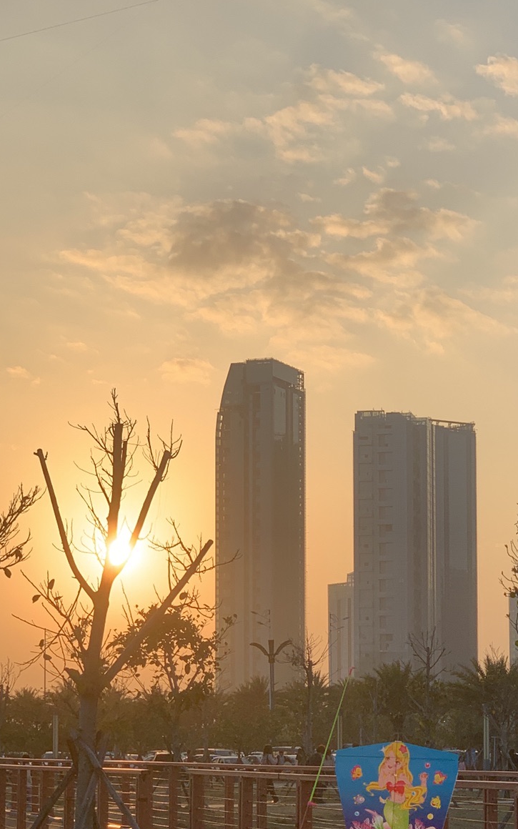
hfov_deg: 13.7
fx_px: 2146
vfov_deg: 21.7
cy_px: 615
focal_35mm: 95
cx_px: 439
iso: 16
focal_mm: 6
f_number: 2.4
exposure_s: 1/1142
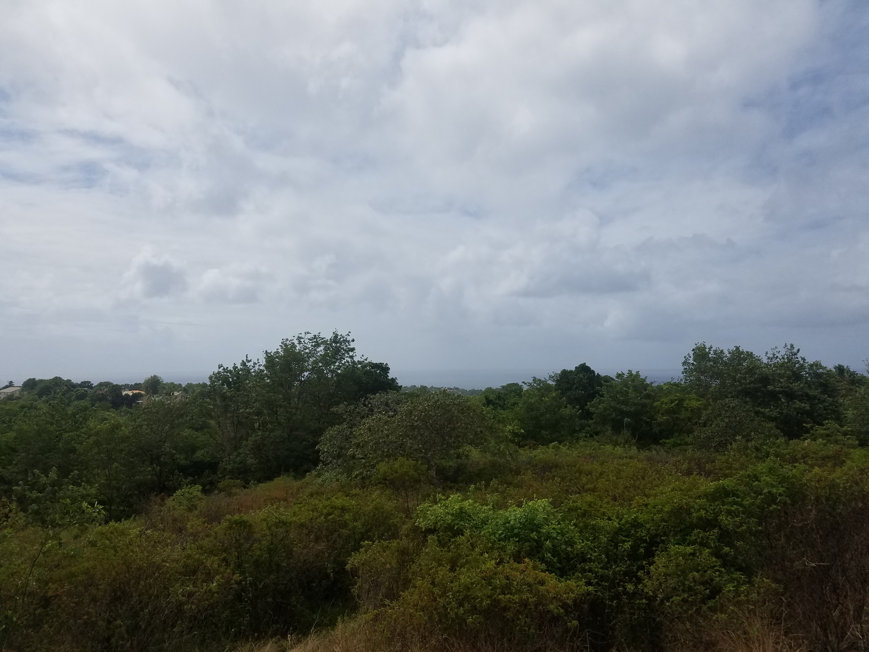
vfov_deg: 53.1
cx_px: 434
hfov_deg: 67.3
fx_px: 653
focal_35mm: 26
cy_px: 326
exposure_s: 1/8736
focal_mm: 4.2
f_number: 1.7
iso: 50
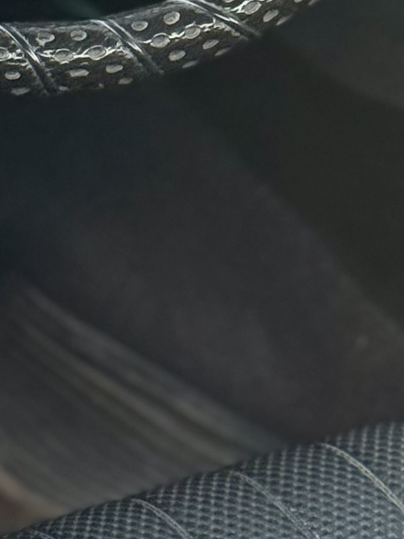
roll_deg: -0.1
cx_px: 379
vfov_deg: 8.3
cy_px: -167
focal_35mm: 235
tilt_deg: -21.9
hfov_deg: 6.3
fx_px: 3657
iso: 200
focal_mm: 6.76
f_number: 1.78
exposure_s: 1/60
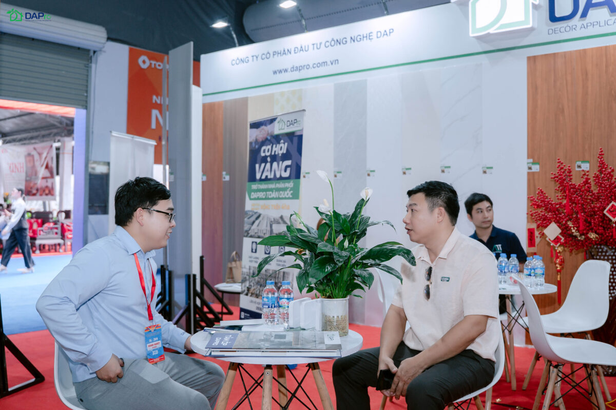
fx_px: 616
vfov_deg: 36.9
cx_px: 308
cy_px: 205
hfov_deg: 53.1
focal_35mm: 36
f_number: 2.8
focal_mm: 24
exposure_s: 1/250
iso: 500
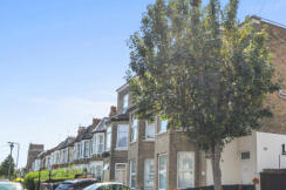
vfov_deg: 32.5
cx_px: 212
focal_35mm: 41
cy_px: 112
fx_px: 325
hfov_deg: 45.9
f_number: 9
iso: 1600
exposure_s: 1/1250
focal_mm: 14
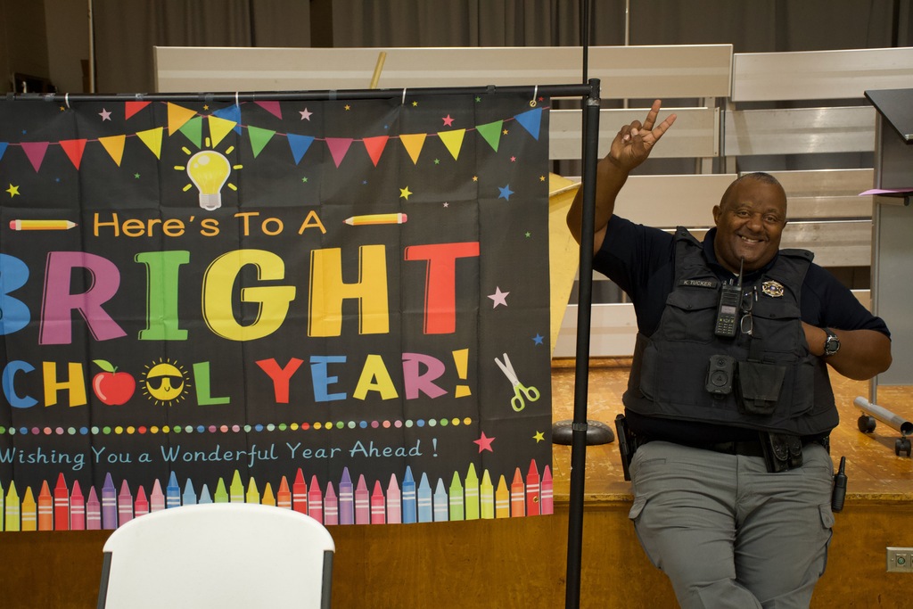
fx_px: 1294
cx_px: 456
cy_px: 304
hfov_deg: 38.9
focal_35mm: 51
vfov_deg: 26.5
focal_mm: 34
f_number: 4.2
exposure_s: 1/125
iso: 2500
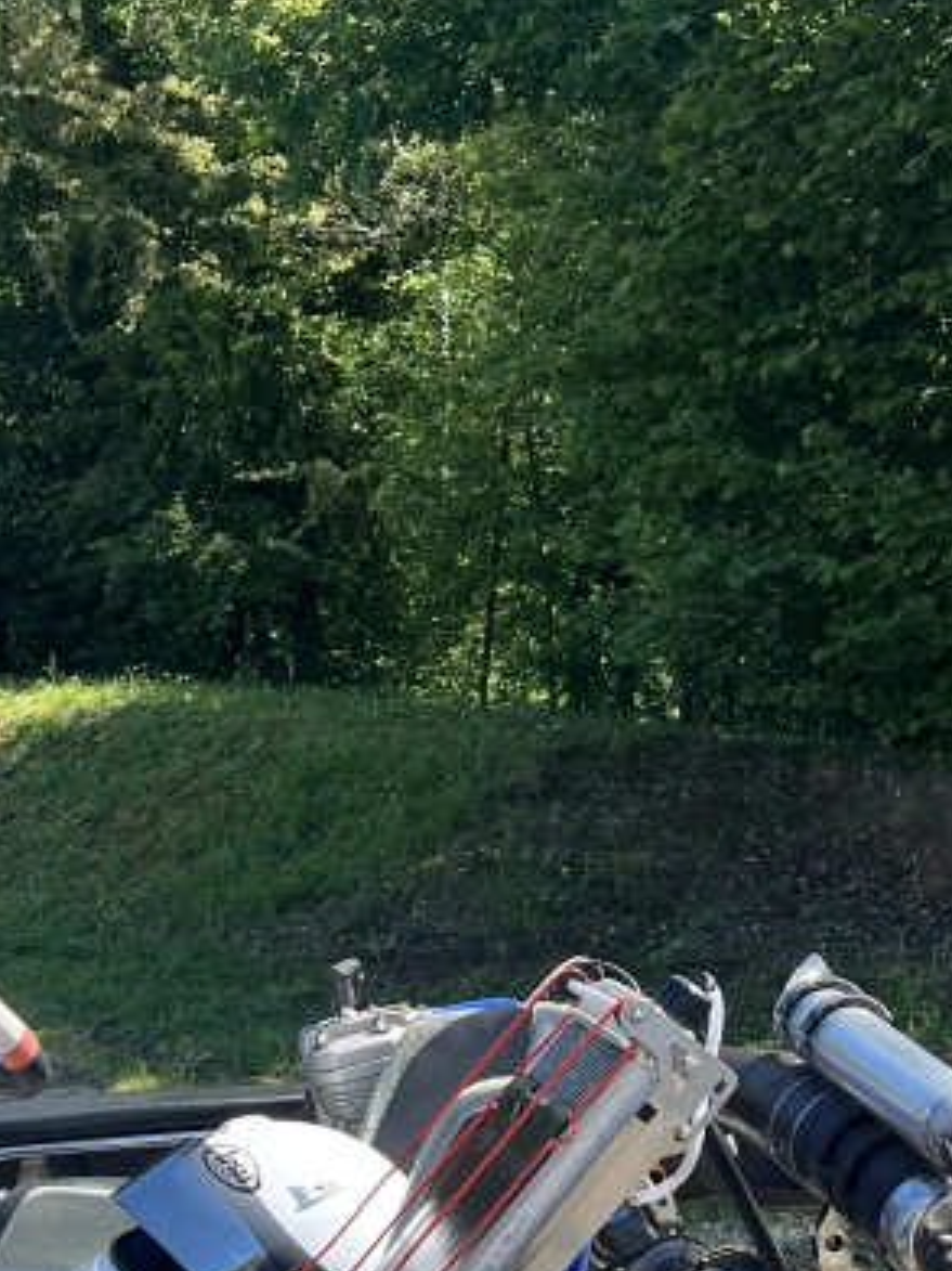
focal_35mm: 71
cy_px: 1100
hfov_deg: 20.4
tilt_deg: -10.6
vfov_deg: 26.6
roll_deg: +1.8
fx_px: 2605
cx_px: 146
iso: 50
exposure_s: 1/967
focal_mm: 5.1
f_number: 1.6
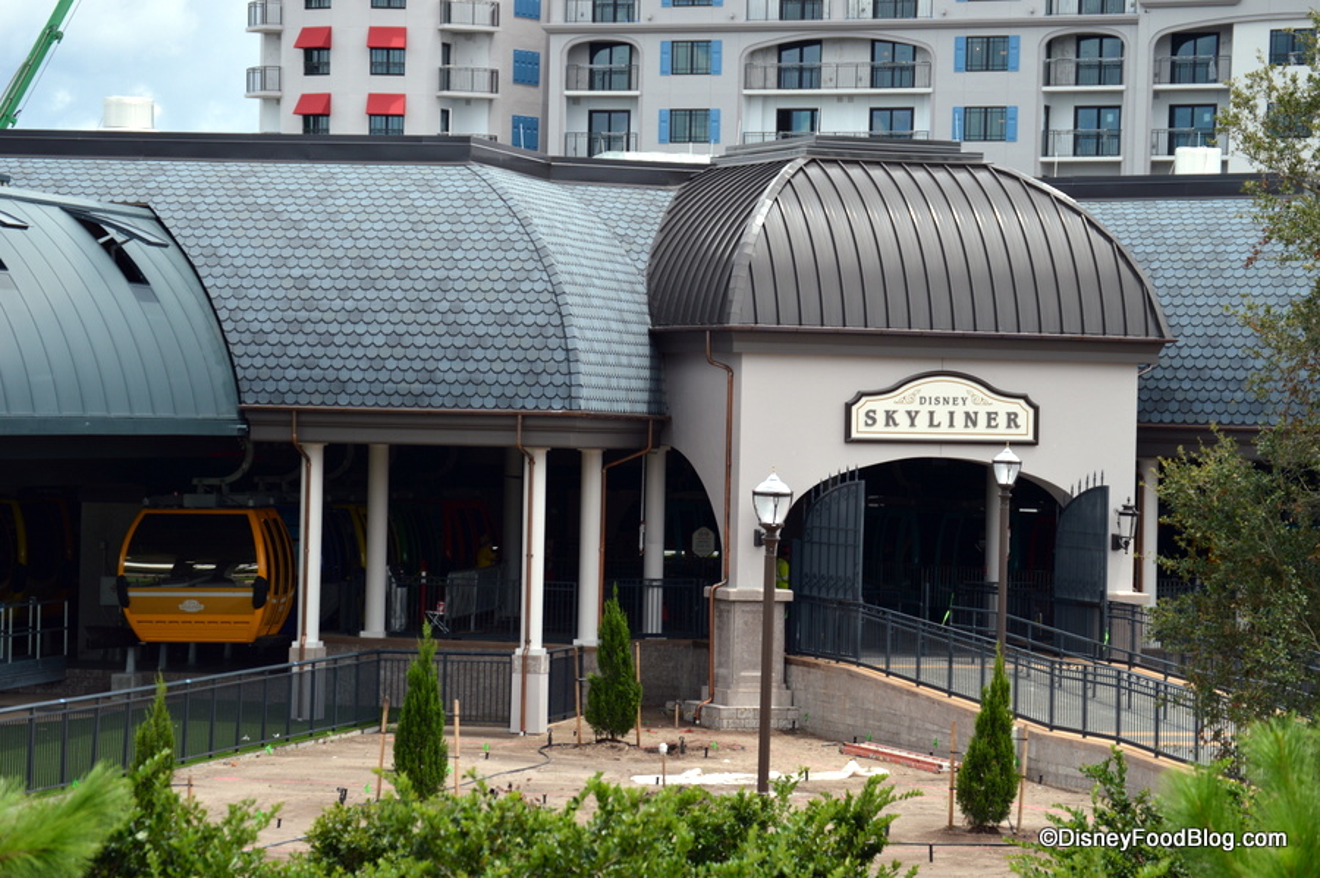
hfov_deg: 17.1
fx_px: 4397
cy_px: 439
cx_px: 660
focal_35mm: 120
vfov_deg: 11.4
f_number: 5.6
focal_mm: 80
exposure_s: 1/500
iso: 125
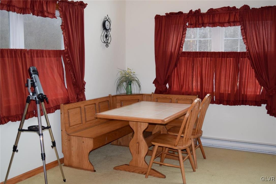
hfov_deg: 49.6
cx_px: 138
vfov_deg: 34.2
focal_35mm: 39
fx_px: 299
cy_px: 92
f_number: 4
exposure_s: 1/60
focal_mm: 26
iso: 800
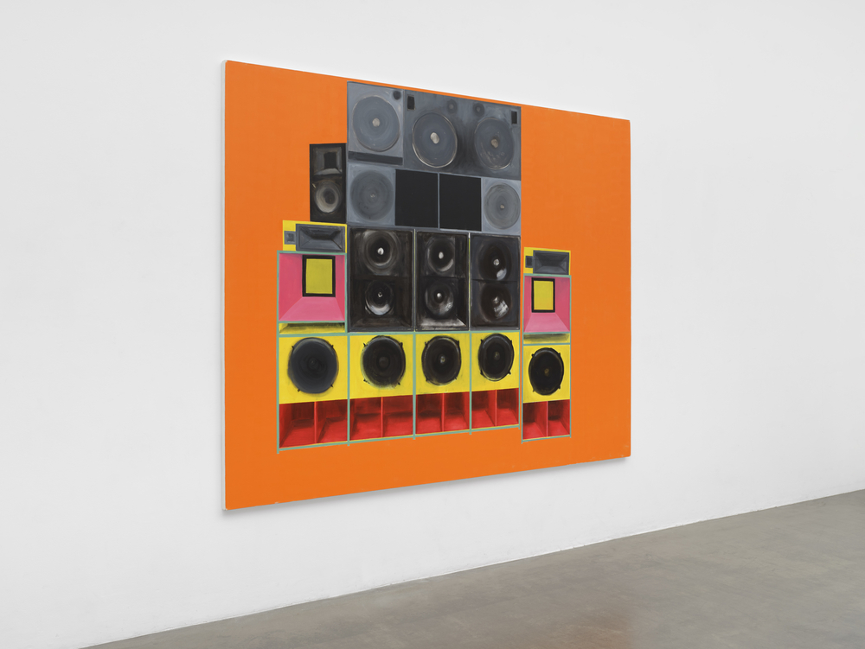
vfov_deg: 39.7
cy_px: 324
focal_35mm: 36
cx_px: 432
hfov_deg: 51.3
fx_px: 900
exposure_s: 1/125
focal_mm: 45
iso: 100
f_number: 11
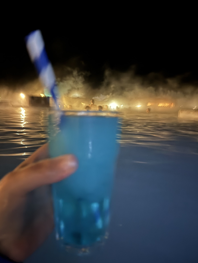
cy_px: 128
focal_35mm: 26
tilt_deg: -5.3
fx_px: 198
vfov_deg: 67.3
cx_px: 97
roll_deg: -1.1
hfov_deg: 53.1
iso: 1250
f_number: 1.78
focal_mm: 6.76
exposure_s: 1/5
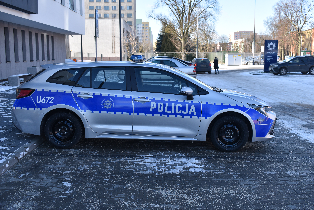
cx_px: 157
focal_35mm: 39
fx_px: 340
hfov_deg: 49.6
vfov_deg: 34.2
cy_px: 105
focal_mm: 26
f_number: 6.3
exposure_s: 1/160
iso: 100
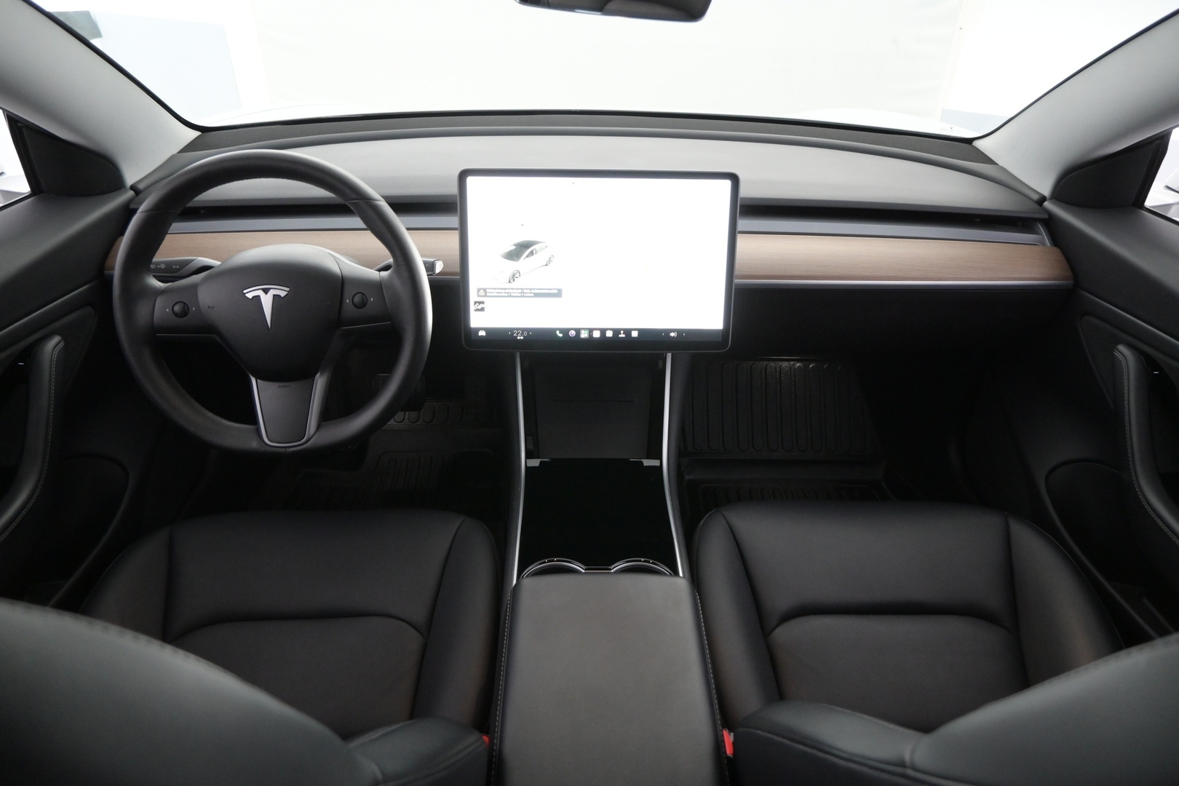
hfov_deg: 73.7
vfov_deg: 53.1
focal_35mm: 24
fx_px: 786
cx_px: 590
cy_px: 393
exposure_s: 1/60
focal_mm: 16
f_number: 4
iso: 2500
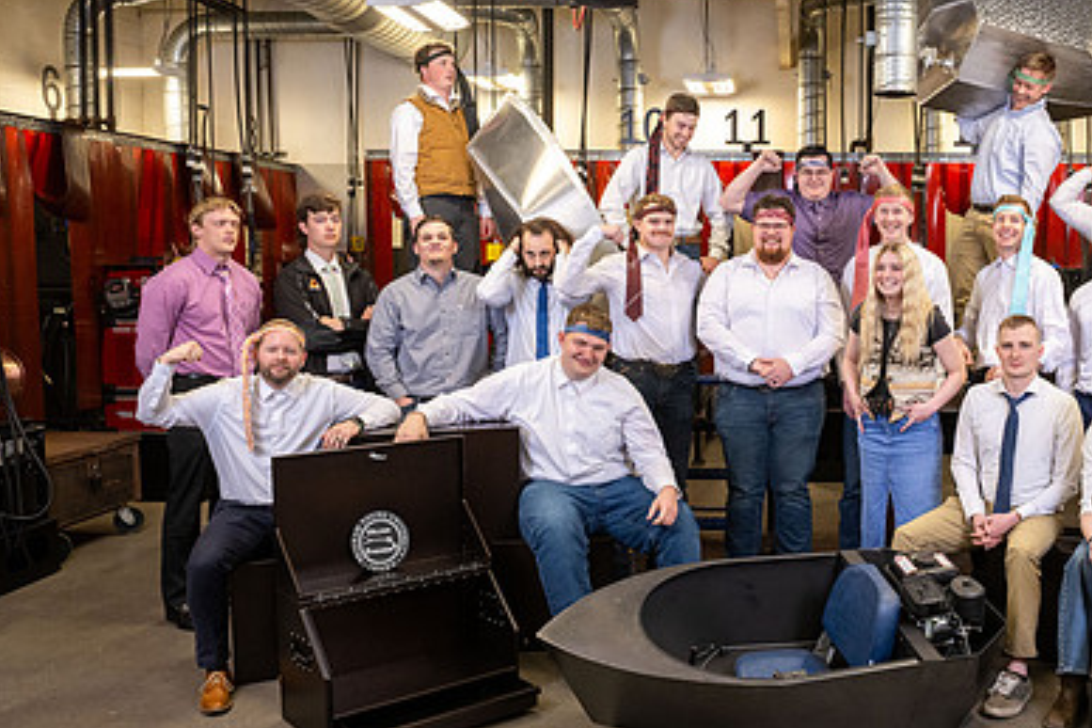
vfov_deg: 36.9
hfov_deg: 51.4
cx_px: 784
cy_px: 371
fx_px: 1092
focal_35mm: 36
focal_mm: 24
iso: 1250
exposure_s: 1/100
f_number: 7.1
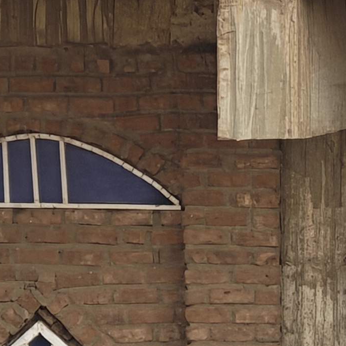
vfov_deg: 0.9
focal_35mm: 2001
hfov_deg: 0.9
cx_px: 596
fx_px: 22628
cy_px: 216
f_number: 2.6
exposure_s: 1/170
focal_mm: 22.48
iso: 80
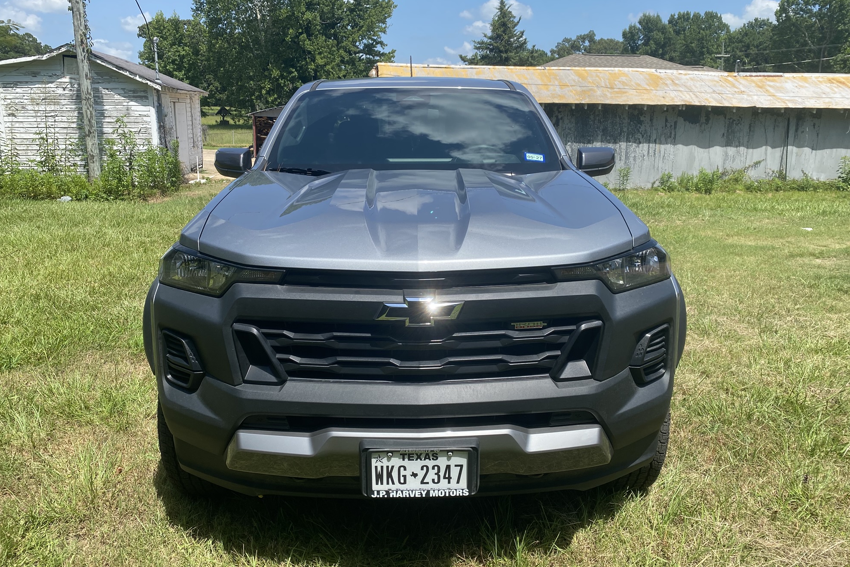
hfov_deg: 65.5
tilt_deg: -12.5
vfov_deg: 46.4
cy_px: 260
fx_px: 661
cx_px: 431
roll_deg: -1.0
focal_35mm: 28
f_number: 1.8
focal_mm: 4.25
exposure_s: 1/2222
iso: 32
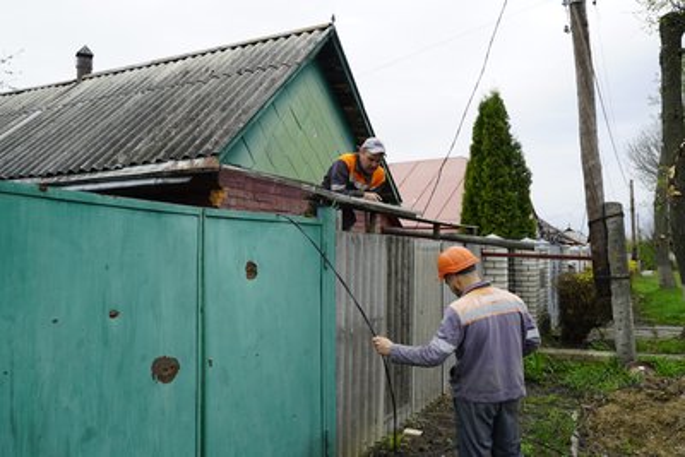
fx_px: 495
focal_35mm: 26
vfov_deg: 49.6
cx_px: 342
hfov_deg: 69.4
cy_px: 228
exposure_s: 1/80
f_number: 10
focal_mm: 26
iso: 100
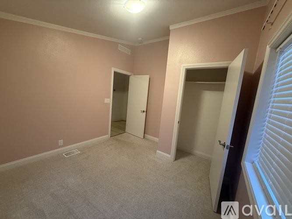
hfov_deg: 102.1
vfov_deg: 85.7
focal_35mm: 14
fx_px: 118
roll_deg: -5.0
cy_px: 110
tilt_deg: -7.7
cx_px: 146
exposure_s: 1/60
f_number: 2.2
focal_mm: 2.22
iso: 400
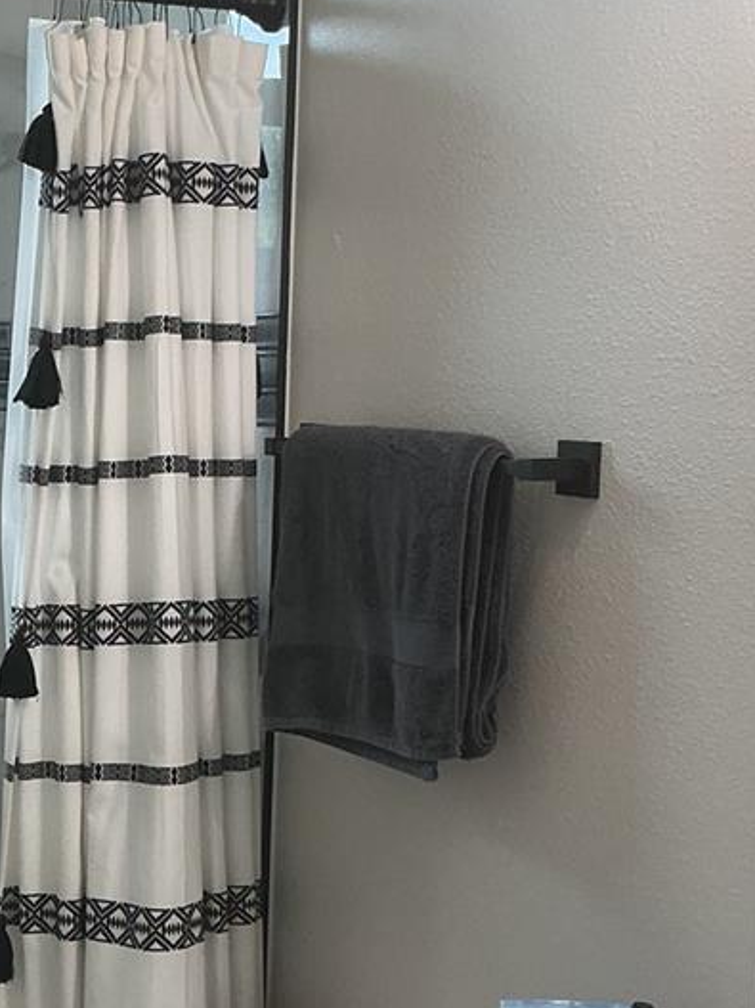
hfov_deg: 21.9
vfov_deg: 29.4
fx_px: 1920
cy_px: 580
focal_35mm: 66
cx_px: 120
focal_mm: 3
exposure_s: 1/60
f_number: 1.8
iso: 40
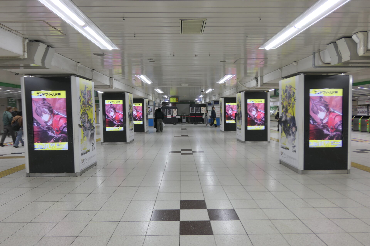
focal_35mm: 24
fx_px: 247
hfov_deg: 73.7
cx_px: 185
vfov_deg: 53.1
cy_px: 123
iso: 125
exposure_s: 1/125
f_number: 2.8
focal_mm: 8.8
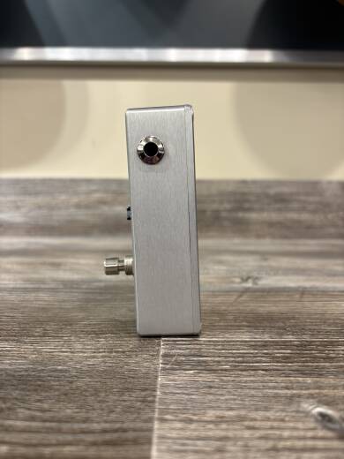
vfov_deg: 67.3
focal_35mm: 26
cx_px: 172
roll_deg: -0.3
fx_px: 345
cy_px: 230
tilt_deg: -3.9
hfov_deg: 53.1
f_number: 1.6
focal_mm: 5.96
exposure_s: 1/60
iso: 64
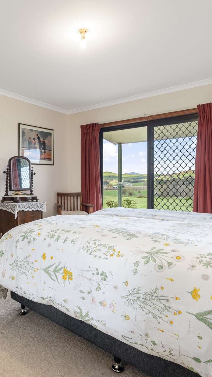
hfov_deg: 42.1
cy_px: 183
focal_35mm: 26
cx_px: 38
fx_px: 260
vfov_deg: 71.9
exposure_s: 1/15
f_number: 5.6
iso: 320
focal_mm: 16
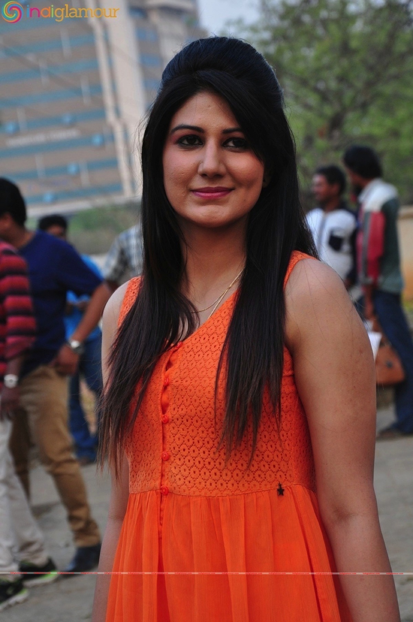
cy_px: 311
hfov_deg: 10.7
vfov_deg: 16.1
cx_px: 206
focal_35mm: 128
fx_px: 2199
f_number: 5.6
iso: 500
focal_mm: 85
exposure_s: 1/80
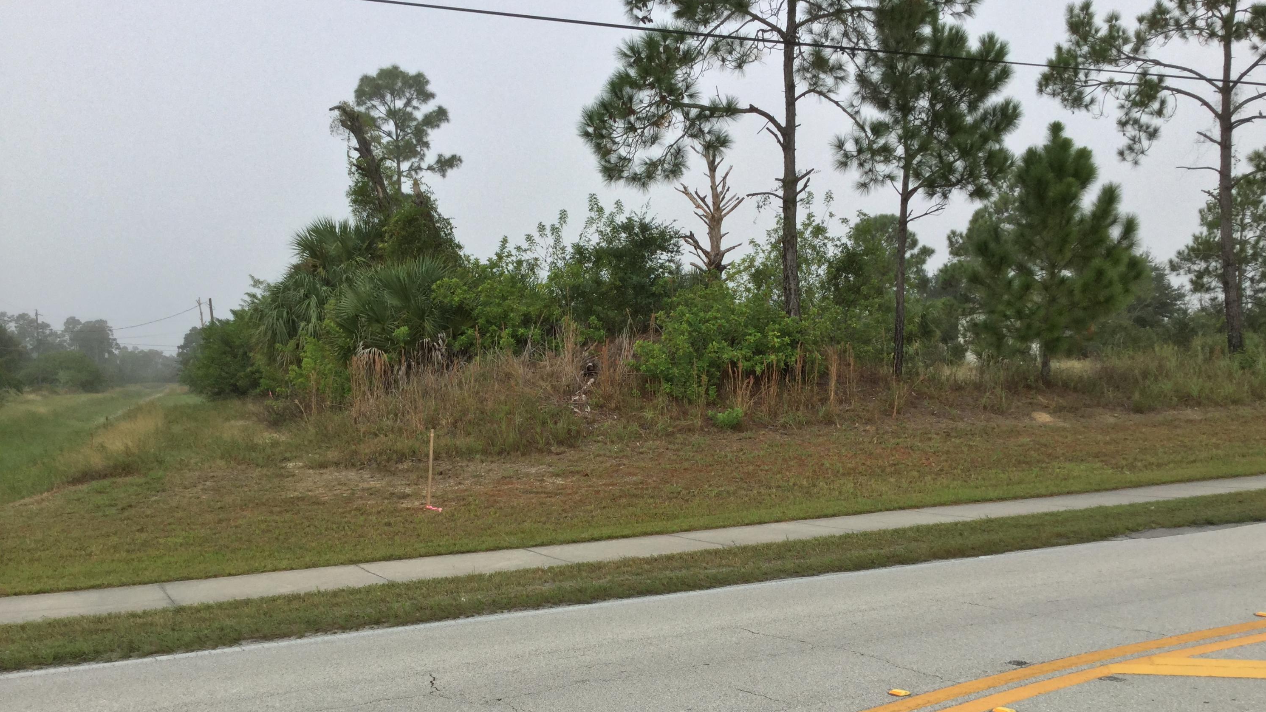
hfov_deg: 58.0
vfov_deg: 34.5
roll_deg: +0.0
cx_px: 636
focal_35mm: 34
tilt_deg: -4.2
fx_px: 1141
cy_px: 449
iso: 25
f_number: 2.4
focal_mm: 3.3
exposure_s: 1/947
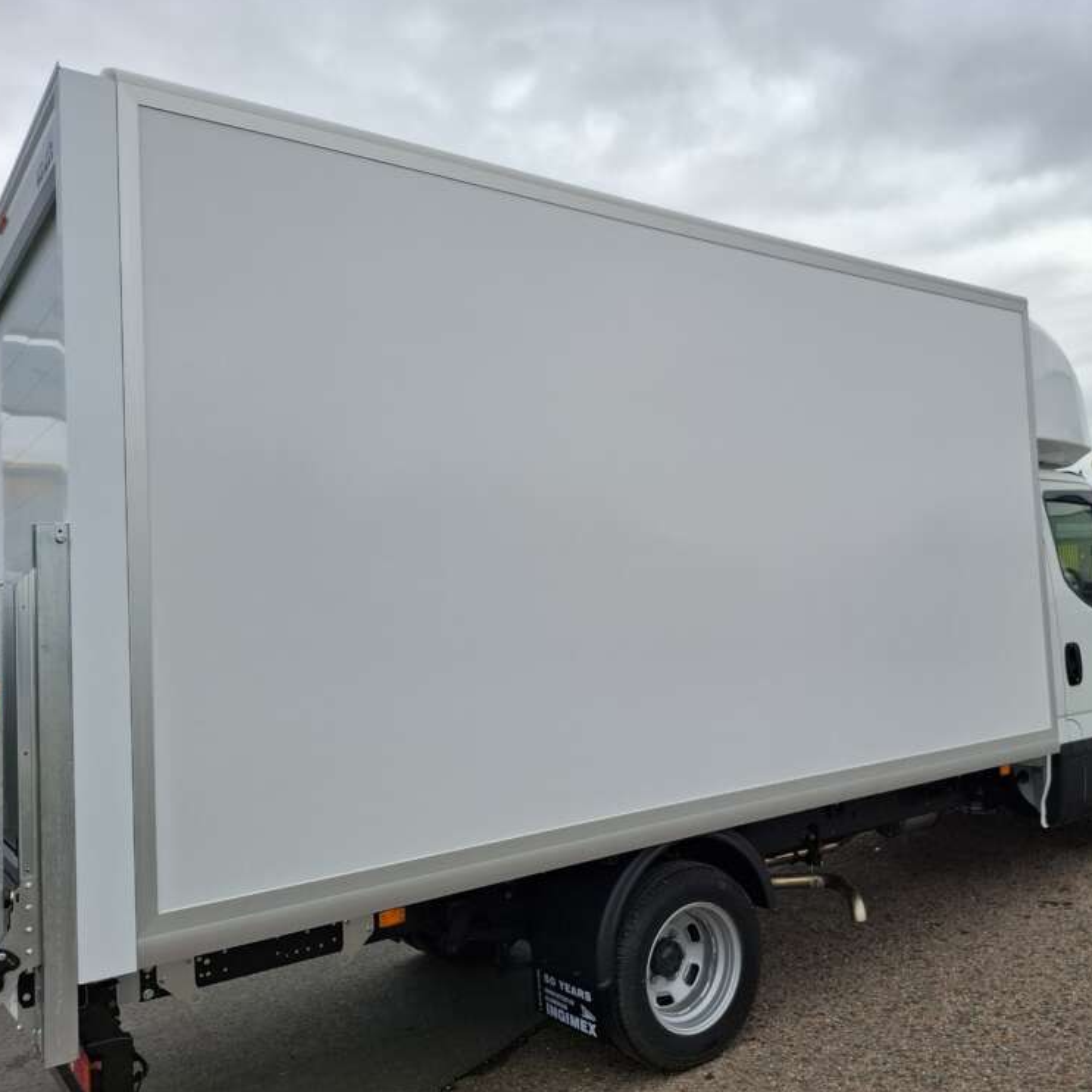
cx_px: 664
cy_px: 556
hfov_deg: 56.8
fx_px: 999
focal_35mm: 28
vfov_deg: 57.3
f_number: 1.8
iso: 50
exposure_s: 1/1348
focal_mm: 5.54
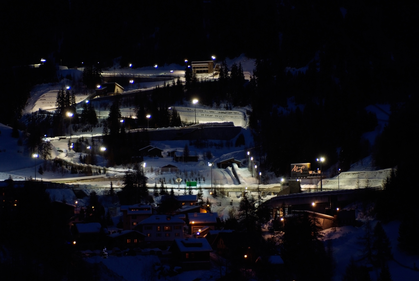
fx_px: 1223
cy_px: 140
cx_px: 210
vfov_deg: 13.1
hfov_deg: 19.4
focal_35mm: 105
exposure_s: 1/50
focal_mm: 70
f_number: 2.8
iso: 800
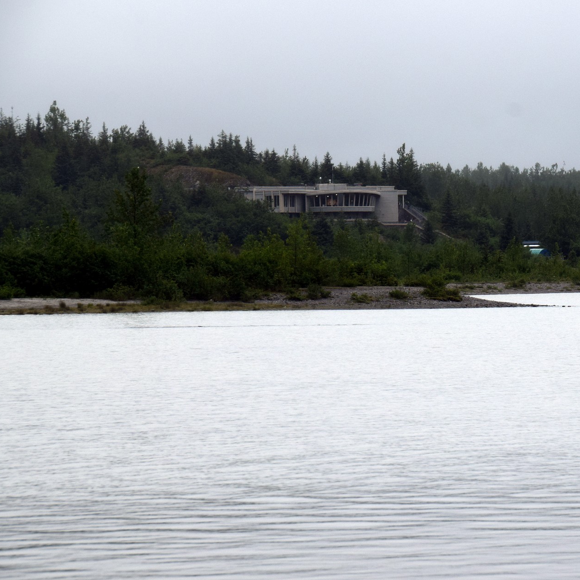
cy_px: 316
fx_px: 5384
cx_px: 440
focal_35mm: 284
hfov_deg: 6.2
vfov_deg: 6.2
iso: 200
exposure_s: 1/400
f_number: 10
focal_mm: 130
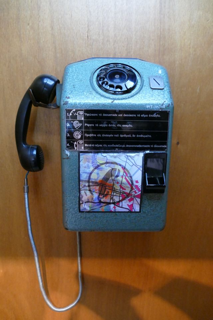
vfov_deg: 71.5
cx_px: 106
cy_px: 160
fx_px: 222
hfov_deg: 51.3
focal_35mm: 25
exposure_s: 1/25
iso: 1600
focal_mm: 9.14
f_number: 2.8
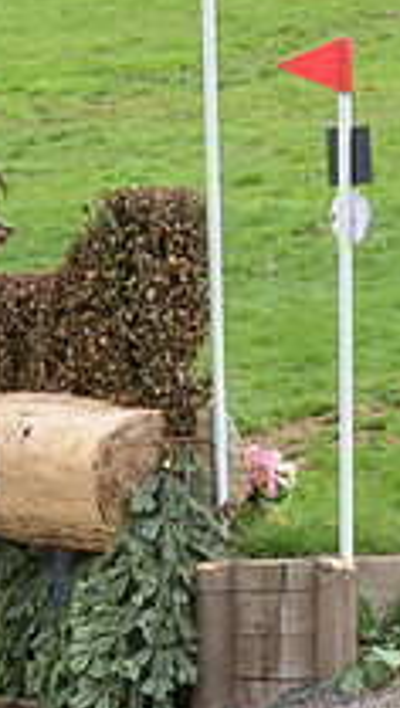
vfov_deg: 7.1
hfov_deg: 4.0
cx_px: -420
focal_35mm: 302
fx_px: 5678
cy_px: 368
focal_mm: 104
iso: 1600
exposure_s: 1/1250
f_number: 5.6
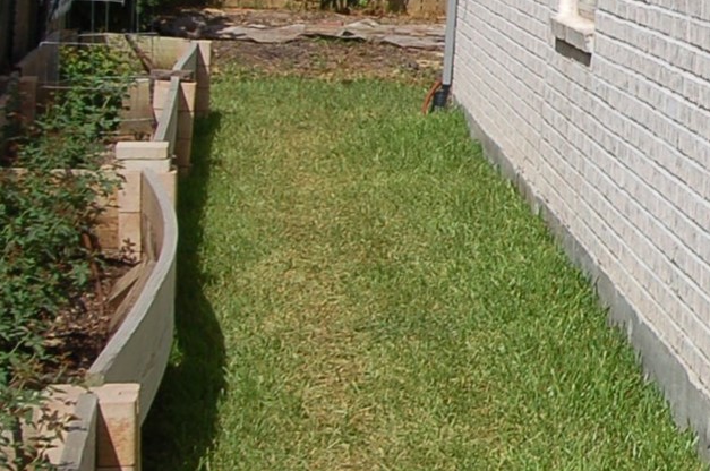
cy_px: 85
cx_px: 980
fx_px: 2461
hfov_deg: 15.5
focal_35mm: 125
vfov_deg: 10.9
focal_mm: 24
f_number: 10
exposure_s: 1/400
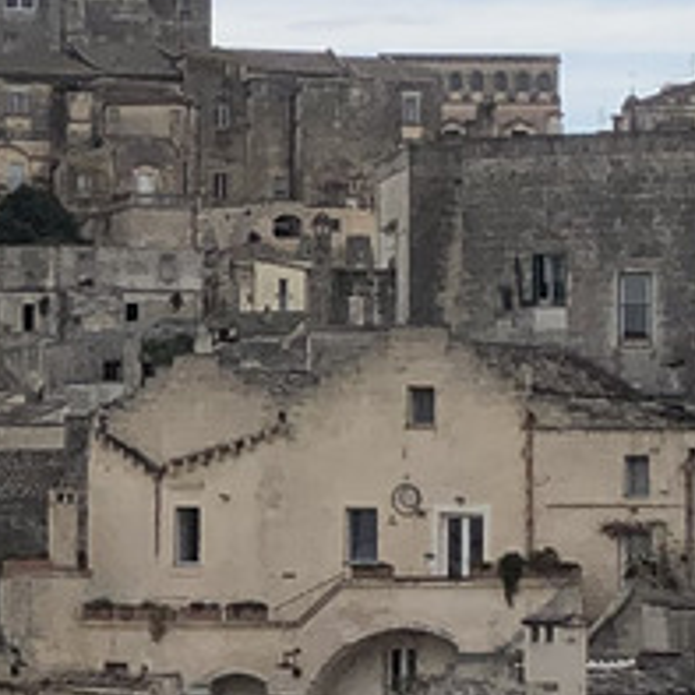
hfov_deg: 8.6
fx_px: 4566
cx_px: -49
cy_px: 448
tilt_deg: +0.8
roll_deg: +0.7
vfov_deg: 8.7
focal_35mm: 201
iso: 20
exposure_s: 1/1675
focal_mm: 4
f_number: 1.8
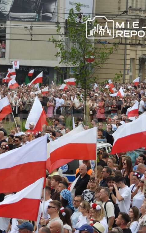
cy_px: 117
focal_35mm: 178
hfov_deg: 7.4
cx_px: 41
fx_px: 1134
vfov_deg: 11.8
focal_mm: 22.5
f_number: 4
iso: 100
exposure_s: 1/200
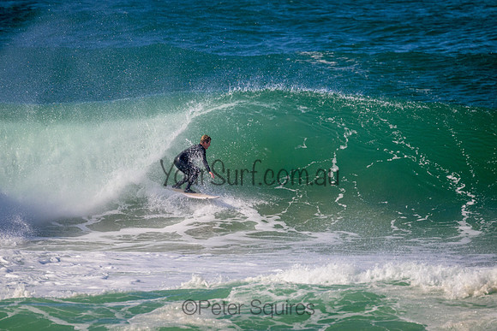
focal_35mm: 700
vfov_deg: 2.0
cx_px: 248
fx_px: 9666
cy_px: 166
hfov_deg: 2.9
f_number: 11
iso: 1400
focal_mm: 700
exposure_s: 1/2000
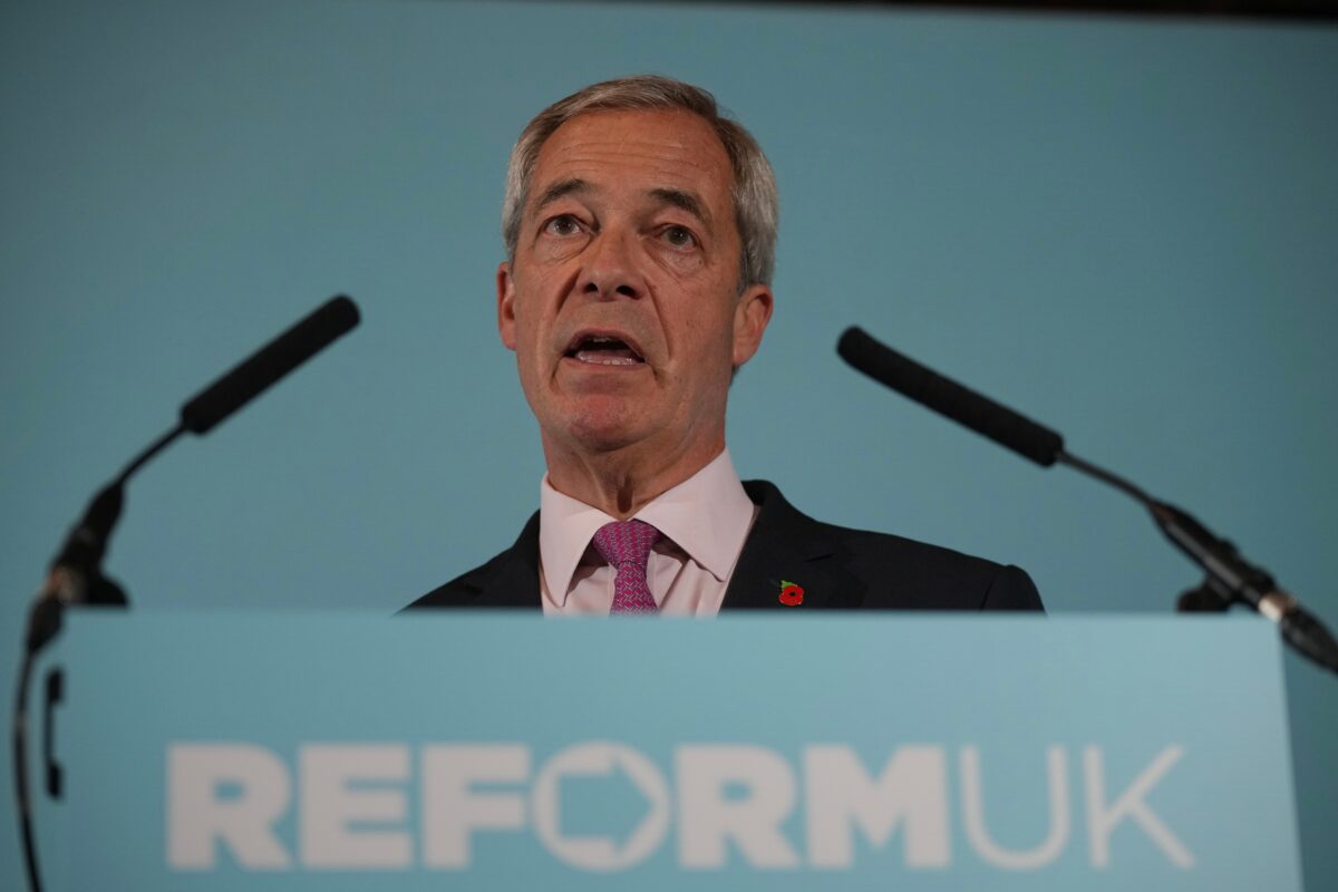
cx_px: 669
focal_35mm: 108
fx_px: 4014
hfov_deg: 18.9
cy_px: 446
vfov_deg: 12.7
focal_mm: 108
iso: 1250
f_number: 2.8
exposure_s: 1/400
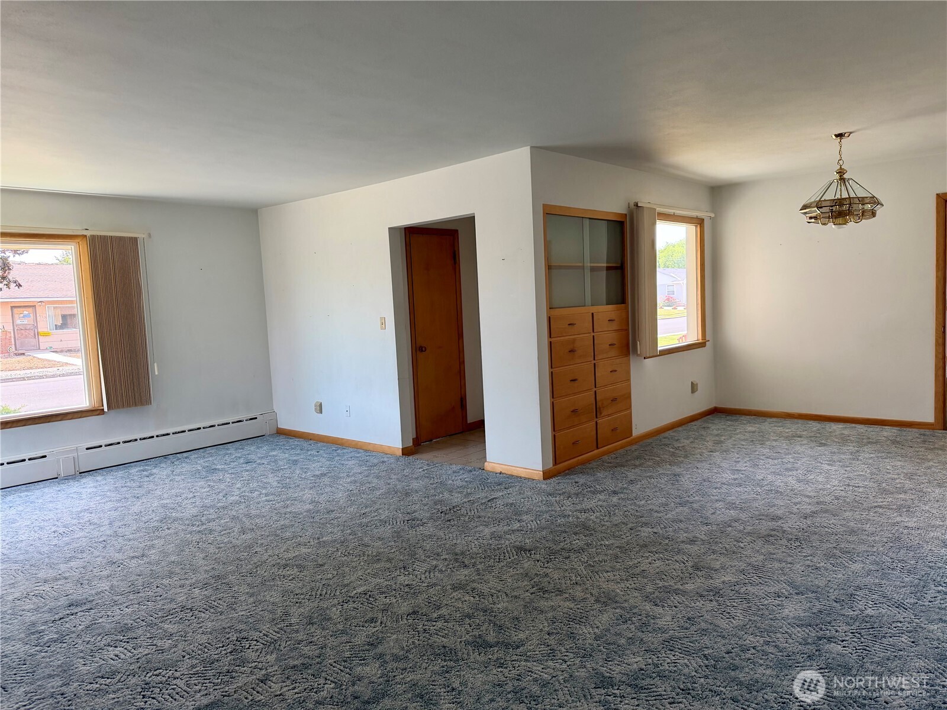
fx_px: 657
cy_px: 355
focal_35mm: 24
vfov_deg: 56.8
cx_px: 474
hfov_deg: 71.6
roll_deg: +2.7
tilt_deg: -4.6
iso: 160
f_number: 1.78
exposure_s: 1/223
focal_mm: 6.76
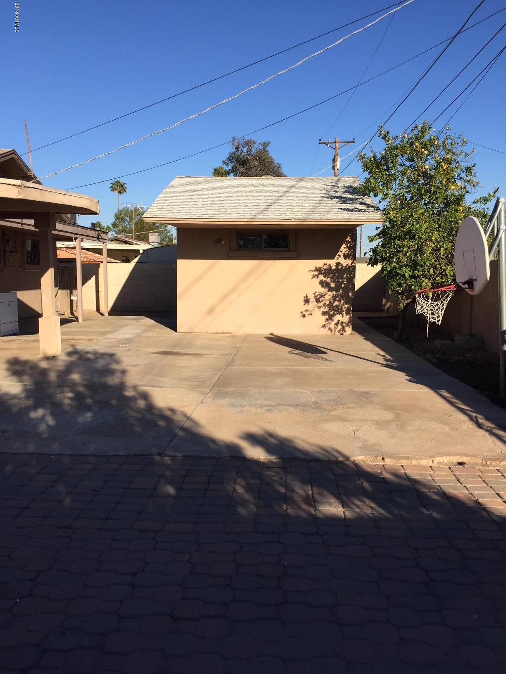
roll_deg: +0.0
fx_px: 565
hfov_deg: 48.2
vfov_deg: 61.7
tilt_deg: -5.9
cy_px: 337
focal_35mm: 29
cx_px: 253
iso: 32
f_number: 2.2
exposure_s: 1/1883
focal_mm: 4.15
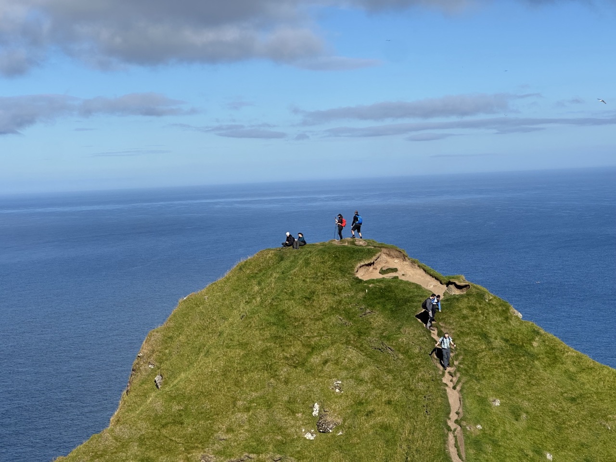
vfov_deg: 19.1
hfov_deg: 25.3
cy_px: 231
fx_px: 1370
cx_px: 308
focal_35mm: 77
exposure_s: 1/1292
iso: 32
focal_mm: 9
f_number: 2.8
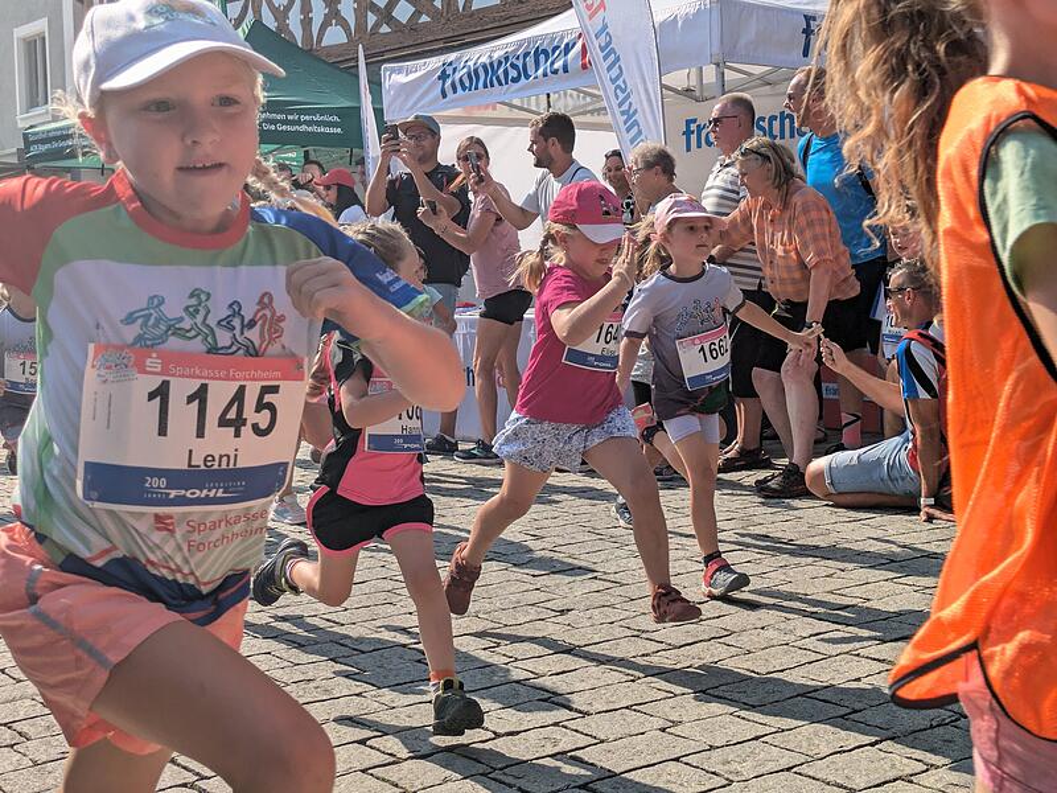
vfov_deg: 28.6
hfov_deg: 37.5
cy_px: 396
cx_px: 528
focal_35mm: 51
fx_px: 1557
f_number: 1.89
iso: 41
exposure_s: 1/1610
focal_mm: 5.43
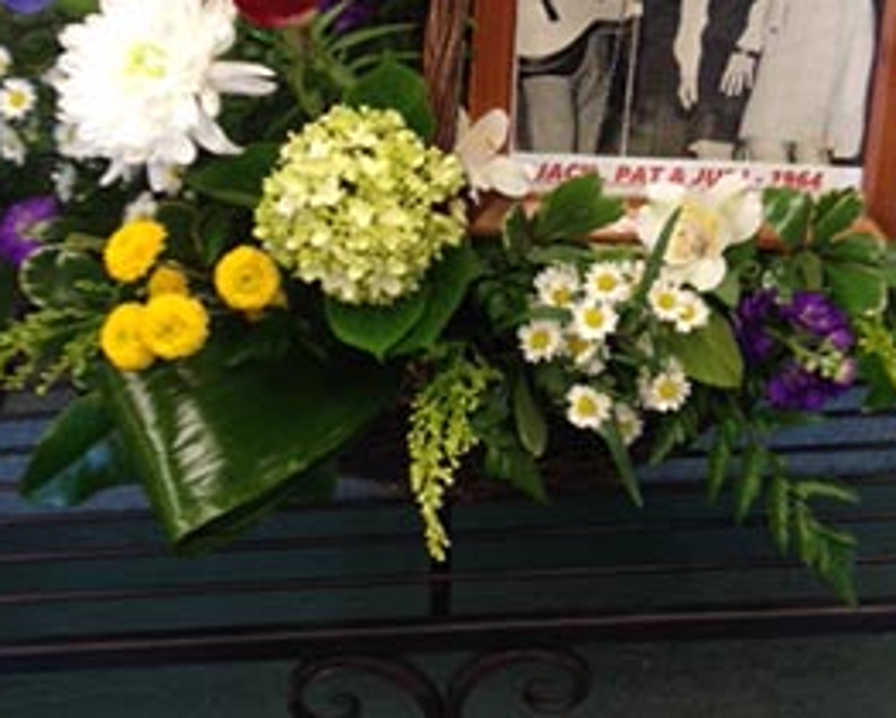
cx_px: 520
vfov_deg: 25.3
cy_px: 123
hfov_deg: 31.9
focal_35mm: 59
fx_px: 1566
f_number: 2.4
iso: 50
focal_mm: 4.12
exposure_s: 1/30
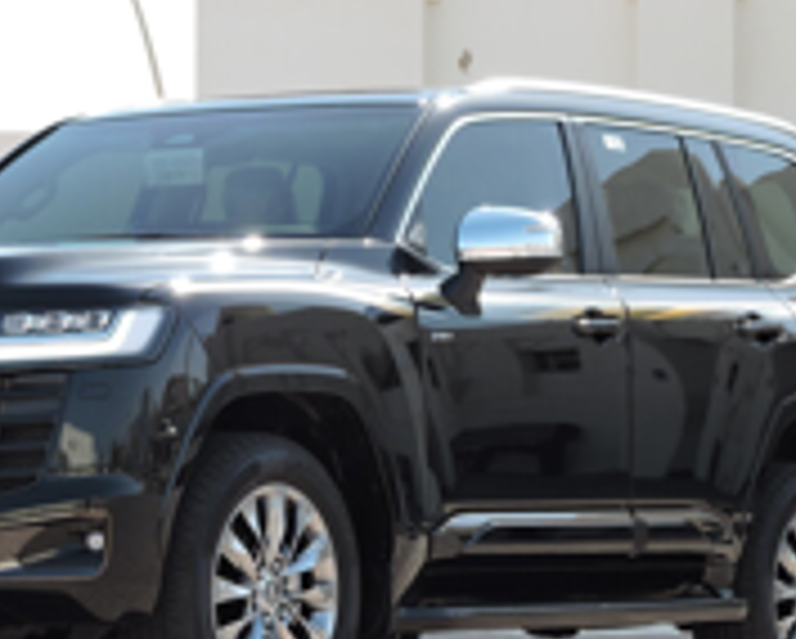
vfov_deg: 8.5
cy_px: 358
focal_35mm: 183
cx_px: 288
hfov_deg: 10.5
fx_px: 4316
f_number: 4.8
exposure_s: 1/250
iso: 100
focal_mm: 17
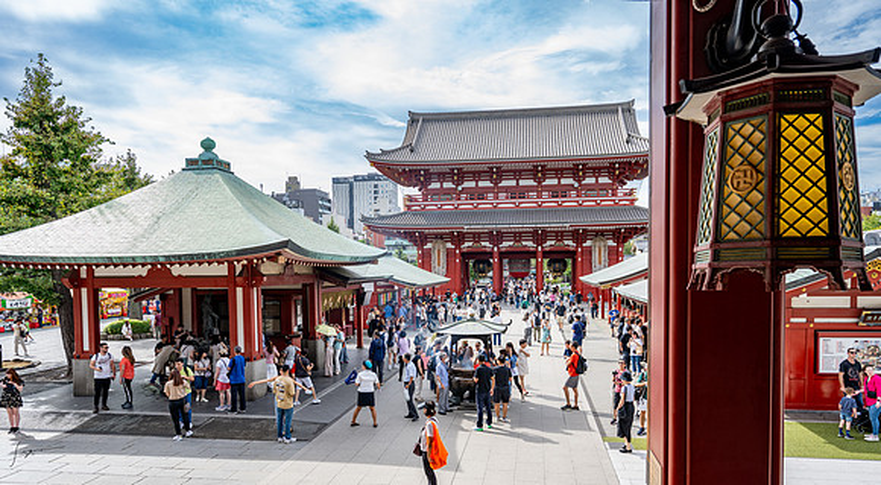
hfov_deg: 73.2
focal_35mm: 26
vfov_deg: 44.2
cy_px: 288
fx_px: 594
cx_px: 441
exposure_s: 1/320
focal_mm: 24
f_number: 4.5
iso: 110
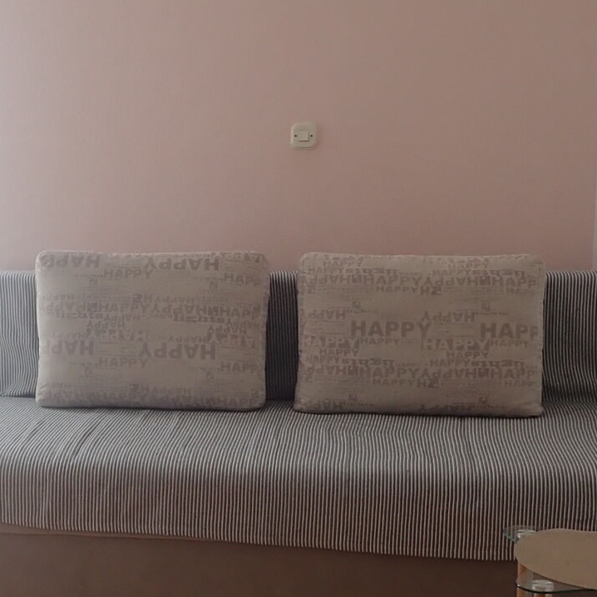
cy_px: 384
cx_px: 161
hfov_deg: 27.0
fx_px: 1229
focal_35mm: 63
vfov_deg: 27.2
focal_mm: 4.5
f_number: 2
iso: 100
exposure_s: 1/100
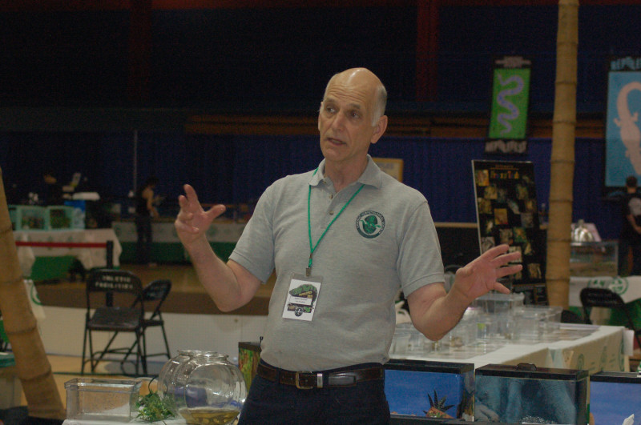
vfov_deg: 13.0
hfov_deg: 19.5
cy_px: 212
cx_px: 320
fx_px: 1867
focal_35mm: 105
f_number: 5.6
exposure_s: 1/200
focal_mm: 70
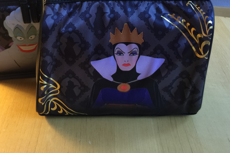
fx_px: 268
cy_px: 34
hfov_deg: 46.1
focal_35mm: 42
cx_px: 89
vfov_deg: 31.2
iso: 64
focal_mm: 4.15
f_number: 2.2
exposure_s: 1/15
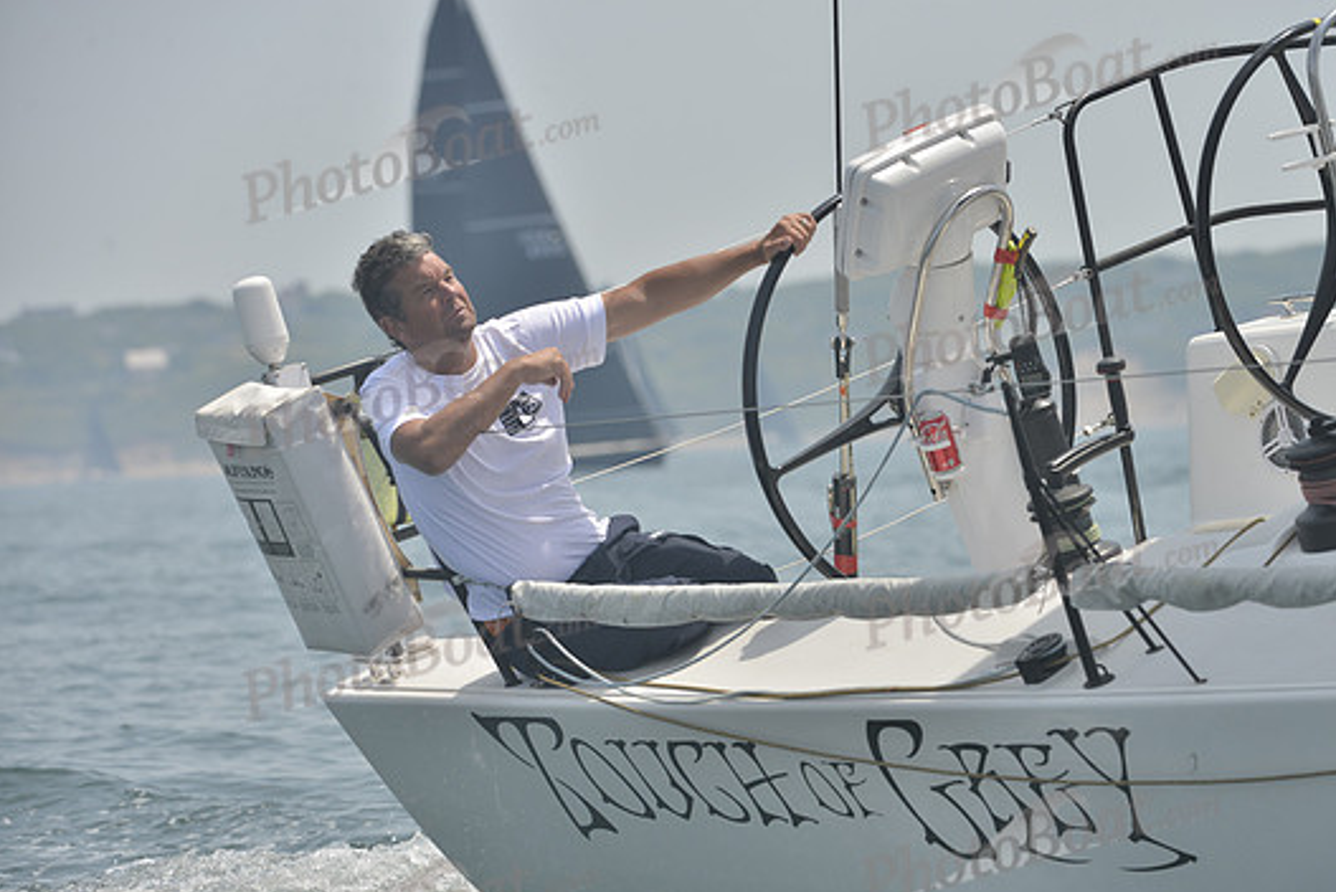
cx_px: 733
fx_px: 9802
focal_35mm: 264
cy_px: 488
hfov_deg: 7.8
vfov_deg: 5.2
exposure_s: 1/1000
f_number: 7.1
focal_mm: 240
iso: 280
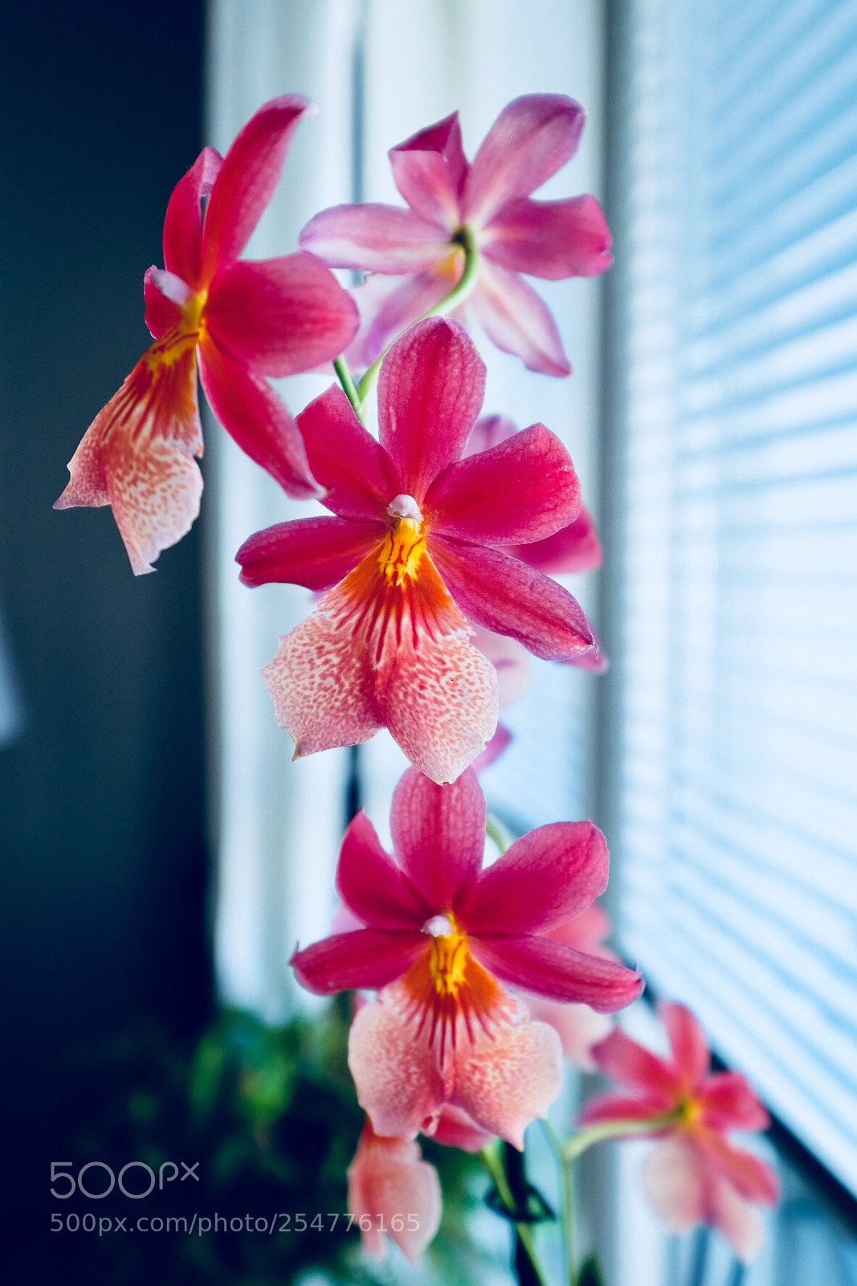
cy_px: 643
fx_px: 1285
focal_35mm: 36
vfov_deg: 53.1
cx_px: 428
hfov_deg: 36.9
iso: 400
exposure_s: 1/125
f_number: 4
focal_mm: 24
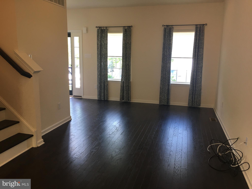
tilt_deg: -8.2
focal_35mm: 29
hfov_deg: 61.7
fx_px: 211
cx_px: 126
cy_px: 94
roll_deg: -0.6
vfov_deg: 48.2
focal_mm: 4.15
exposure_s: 1/30
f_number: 2.2
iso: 25
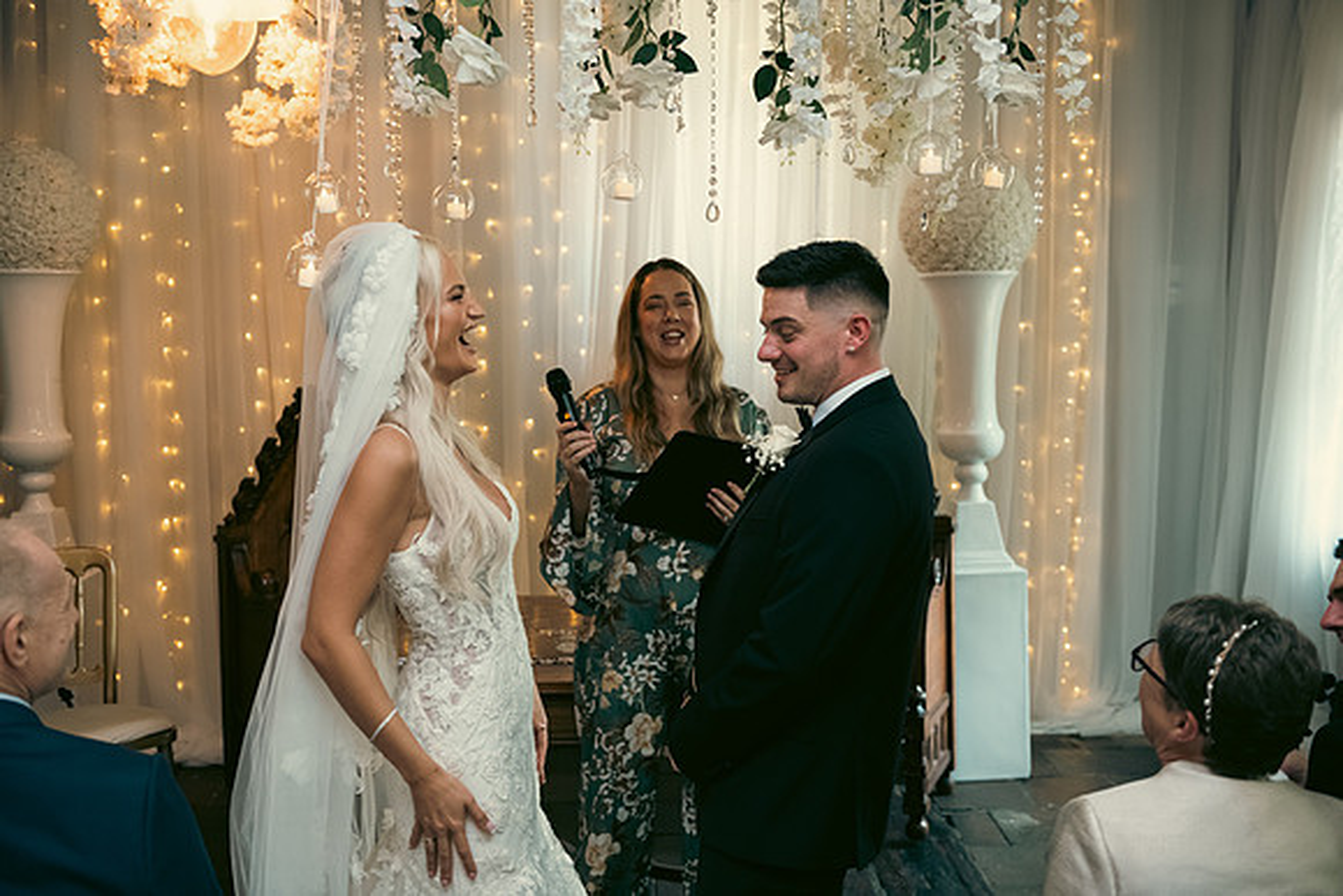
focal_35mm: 40
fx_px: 1493
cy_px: 448
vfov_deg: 33.4
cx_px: 672
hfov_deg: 48.4
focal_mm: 40
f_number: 3.5
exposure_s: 1/160
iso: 1250
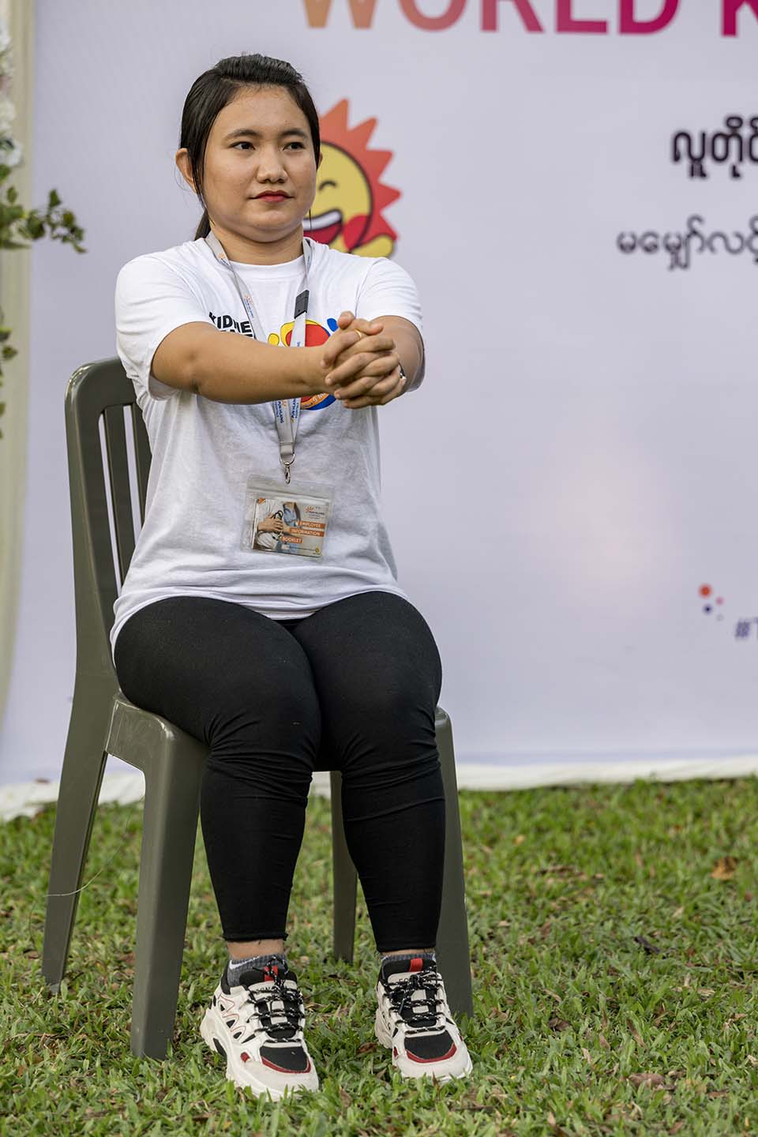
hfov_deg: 12.5
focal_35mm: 110
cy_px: 568
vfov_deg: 18.6
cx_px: 379
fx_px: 3474
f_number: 3.2
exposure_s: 1/500
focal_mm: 110
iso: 220
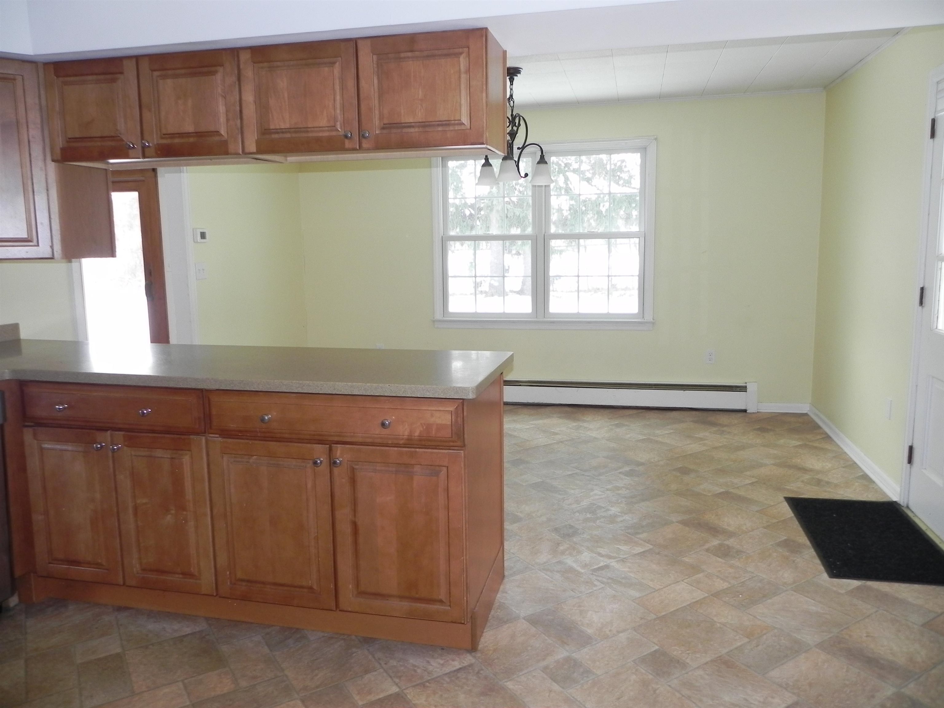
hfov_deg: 67.3
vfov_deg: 53.1
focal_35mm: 26
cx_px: 472
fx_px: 709
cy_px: 354
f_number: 2.8
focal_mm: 4.6
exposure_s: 1/33.6
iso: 160
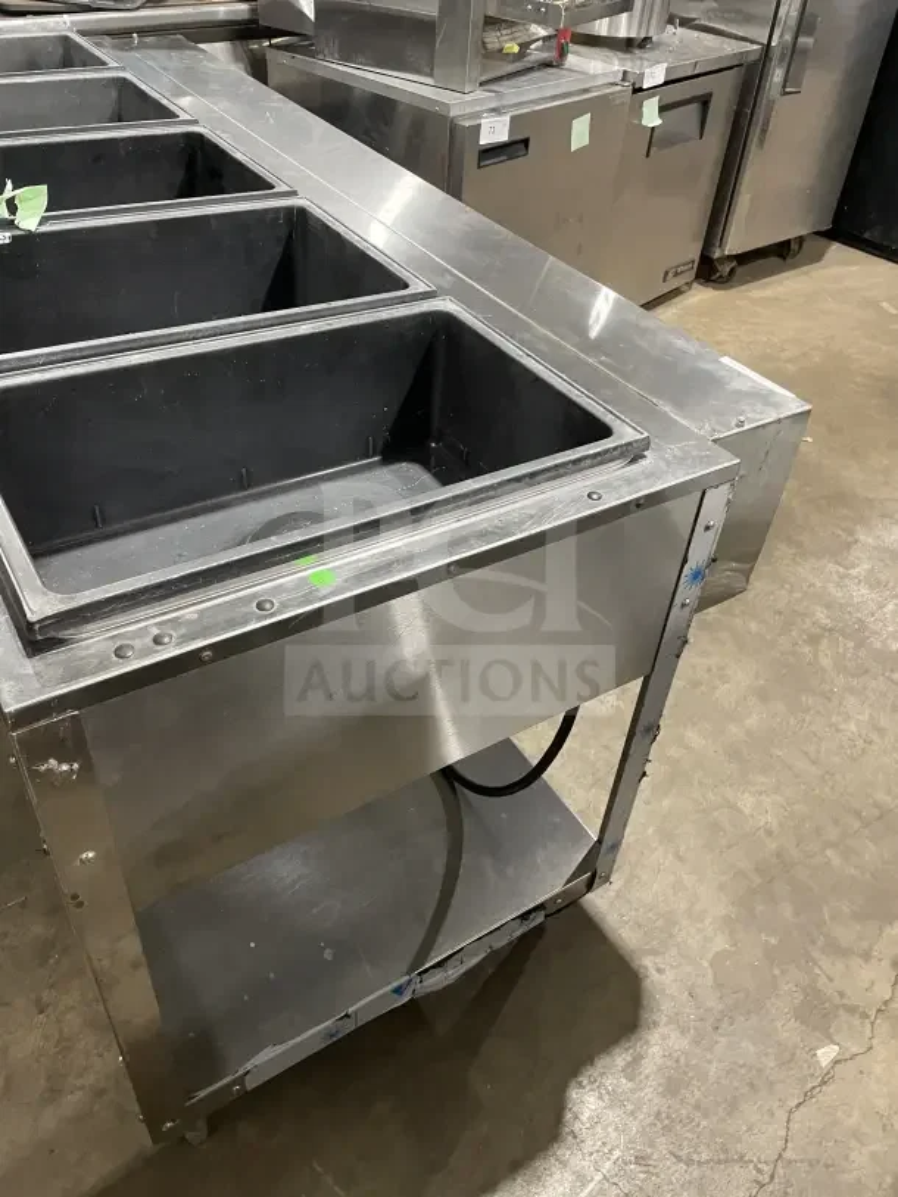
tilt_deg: -38.6
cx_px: 449
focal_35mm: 26
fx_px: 899
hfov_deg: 53.1
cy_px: 598
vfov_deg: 67.3
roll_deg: -1.0
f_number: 1.6
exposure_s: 1/60
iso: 400
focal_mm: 4.2
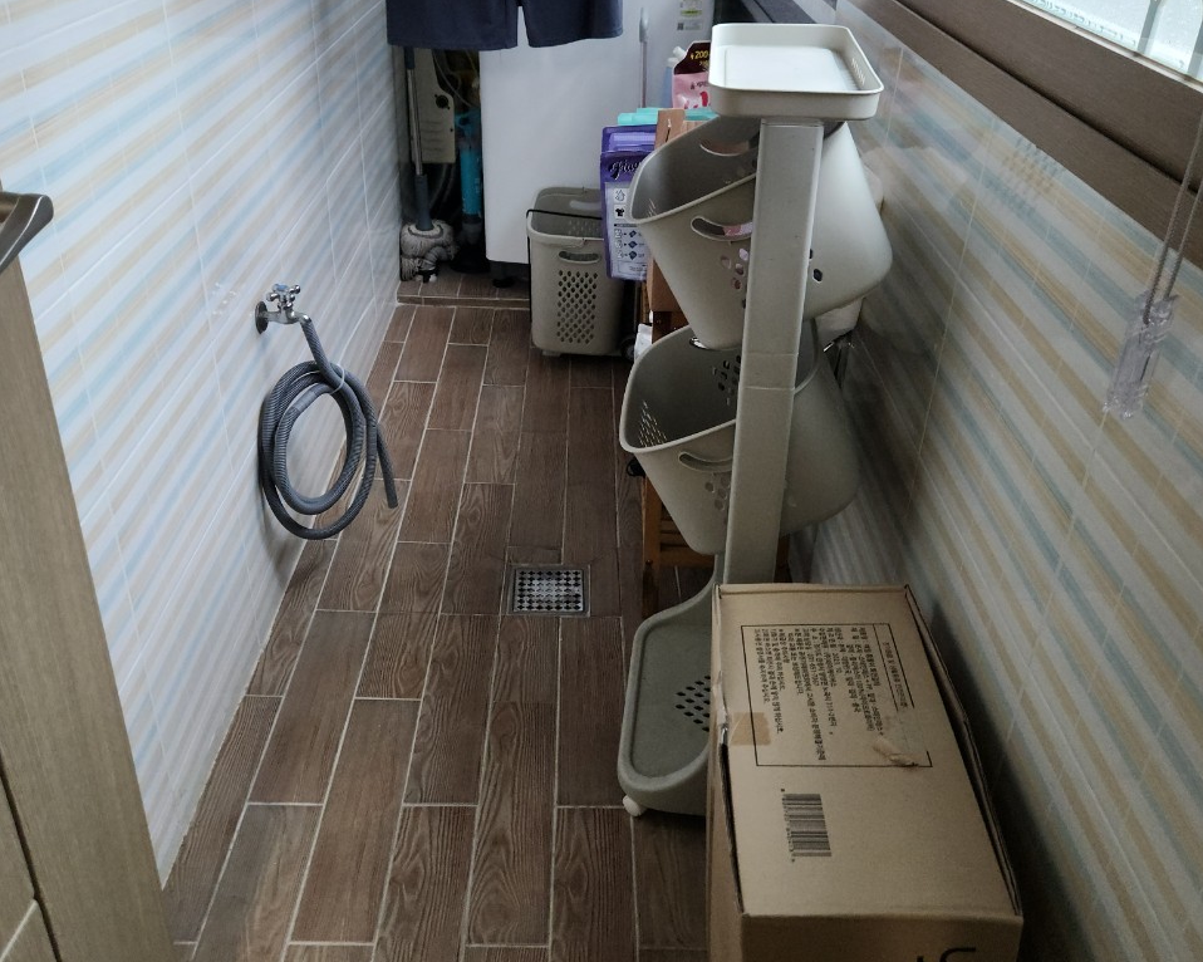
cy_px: 409
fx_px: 1068
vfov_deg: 48.3
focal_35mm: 30
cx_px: 602
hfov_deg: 58.8
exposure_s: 1/40
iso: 320
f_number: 1.8
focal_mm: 5.4
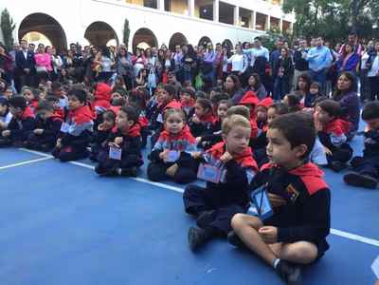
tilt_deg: -11.3
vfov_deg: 48.2
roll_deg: +1.2
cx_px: 190
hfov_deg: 61.7
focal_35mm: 29
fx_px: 318
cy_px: 142
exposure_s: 1/33
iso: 32
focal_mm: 4.15
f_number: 2.2
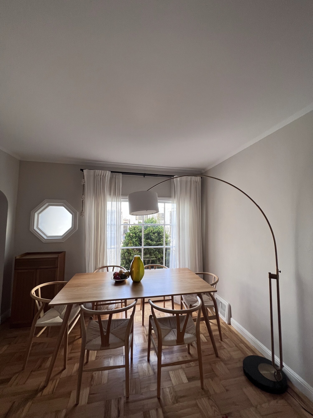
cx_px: 156
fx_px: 157
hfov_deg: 89.9
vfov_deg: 106.2
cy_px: 209
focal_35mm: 13
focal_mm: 1.57
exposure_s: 1/99
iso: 100
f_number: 1.8
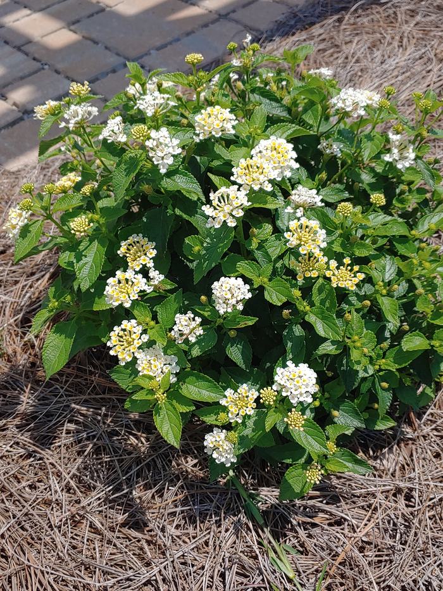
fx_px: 631
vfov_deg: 50.1
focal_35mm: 37
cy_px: 296
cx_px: 222
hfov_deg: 38.7
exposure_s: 1/2857
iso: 50
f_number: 1.5
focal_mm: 4.23
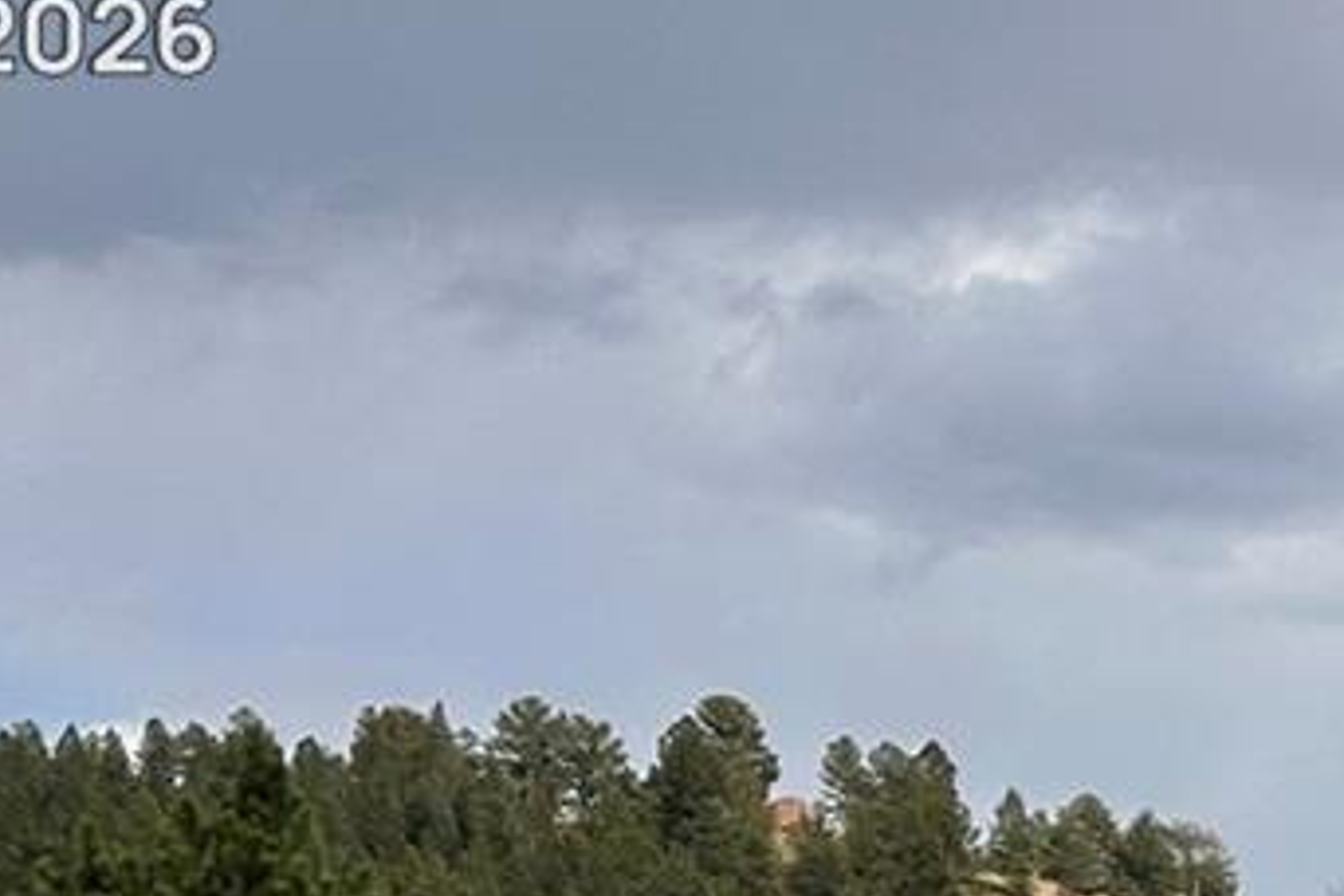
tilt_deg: +1.1
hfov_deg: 9.5
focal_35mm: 210
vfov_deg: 6.4
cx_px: 1977
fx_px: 7839
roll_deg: -1.3
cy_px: 1709
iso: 64
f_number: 1.78
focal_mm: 6.86
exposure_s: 1/2976
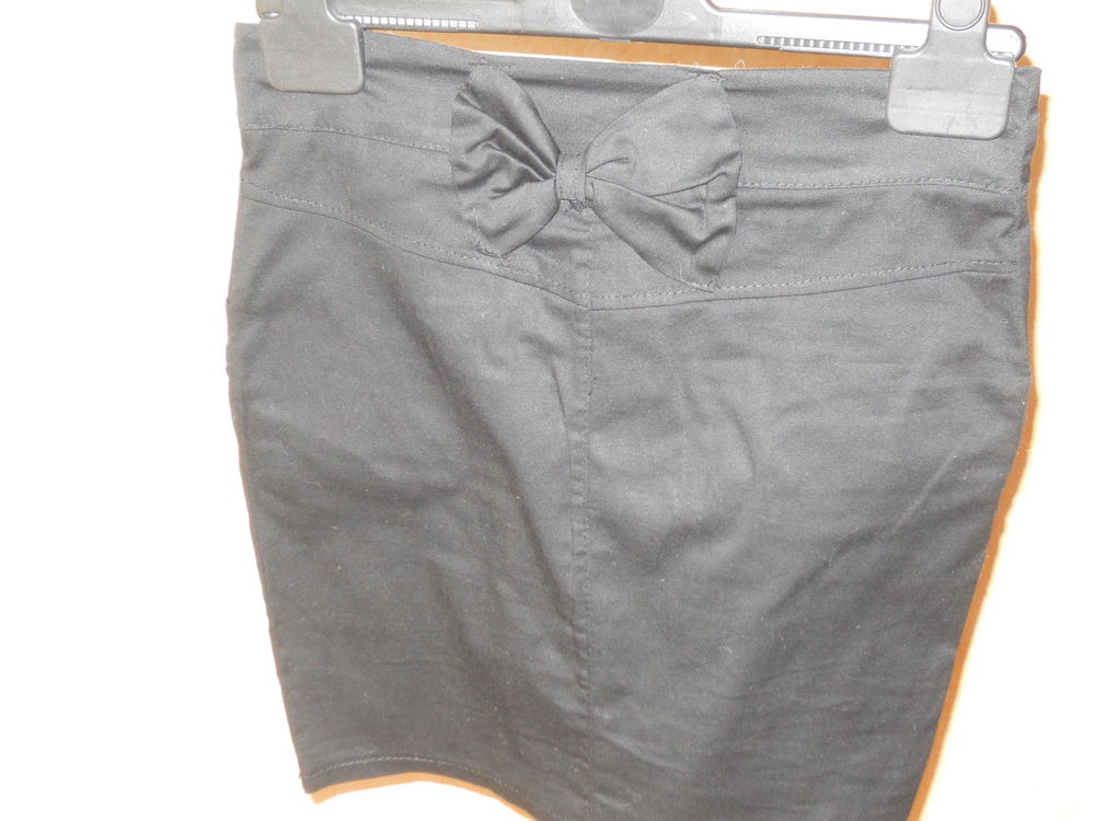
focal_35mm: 41
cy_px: 410
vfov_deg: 35.1
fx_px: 1297
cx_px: 548
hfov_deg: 45.8
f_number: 3.2
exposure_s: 1/30
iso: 500
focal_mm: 7.3
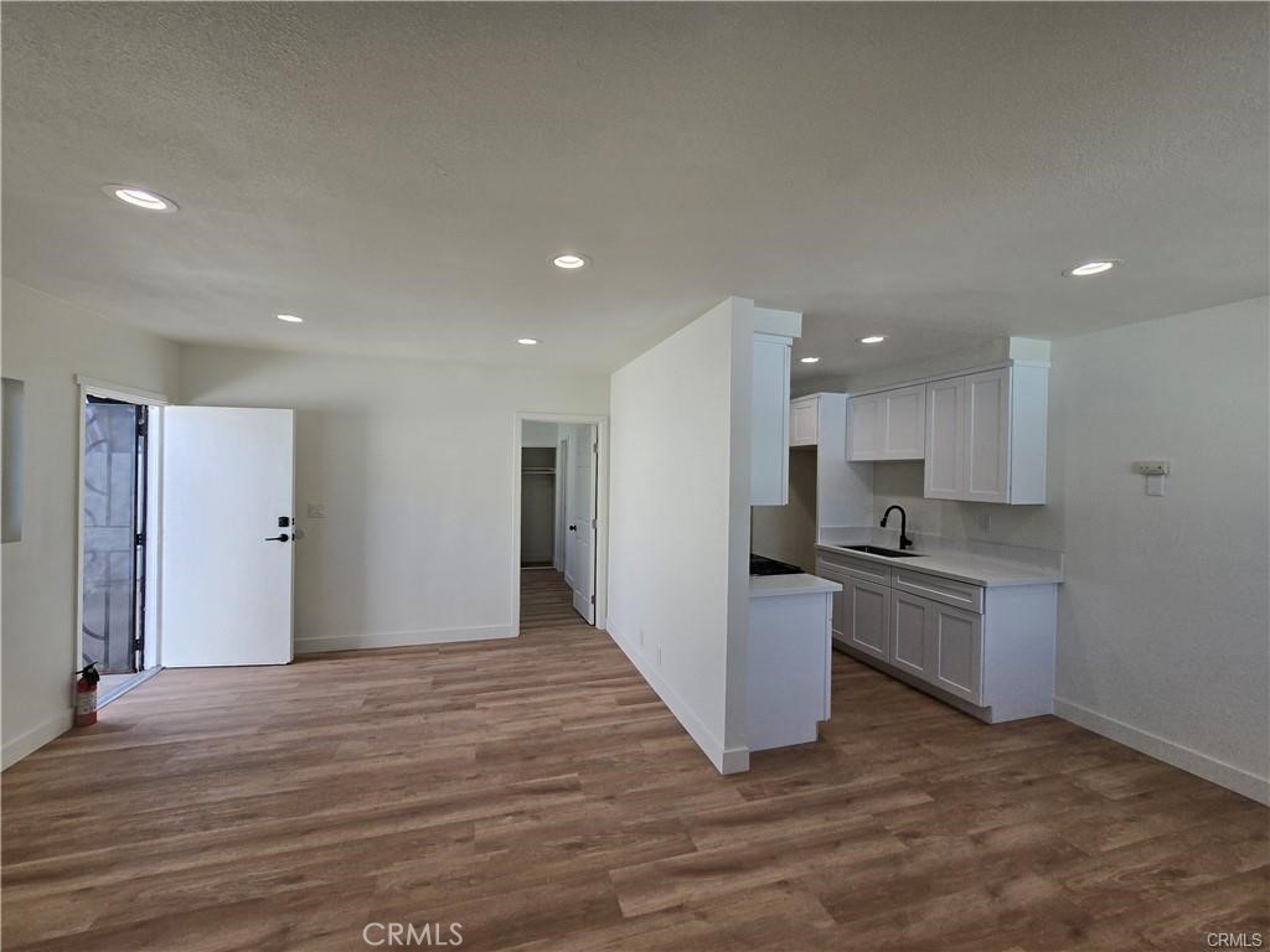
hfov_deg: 106.2
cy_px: 476
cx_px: 635
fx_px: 477
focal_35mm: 13
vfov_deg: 89.9
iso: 50
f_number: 2.2
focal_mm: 2.2
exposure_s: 1/183
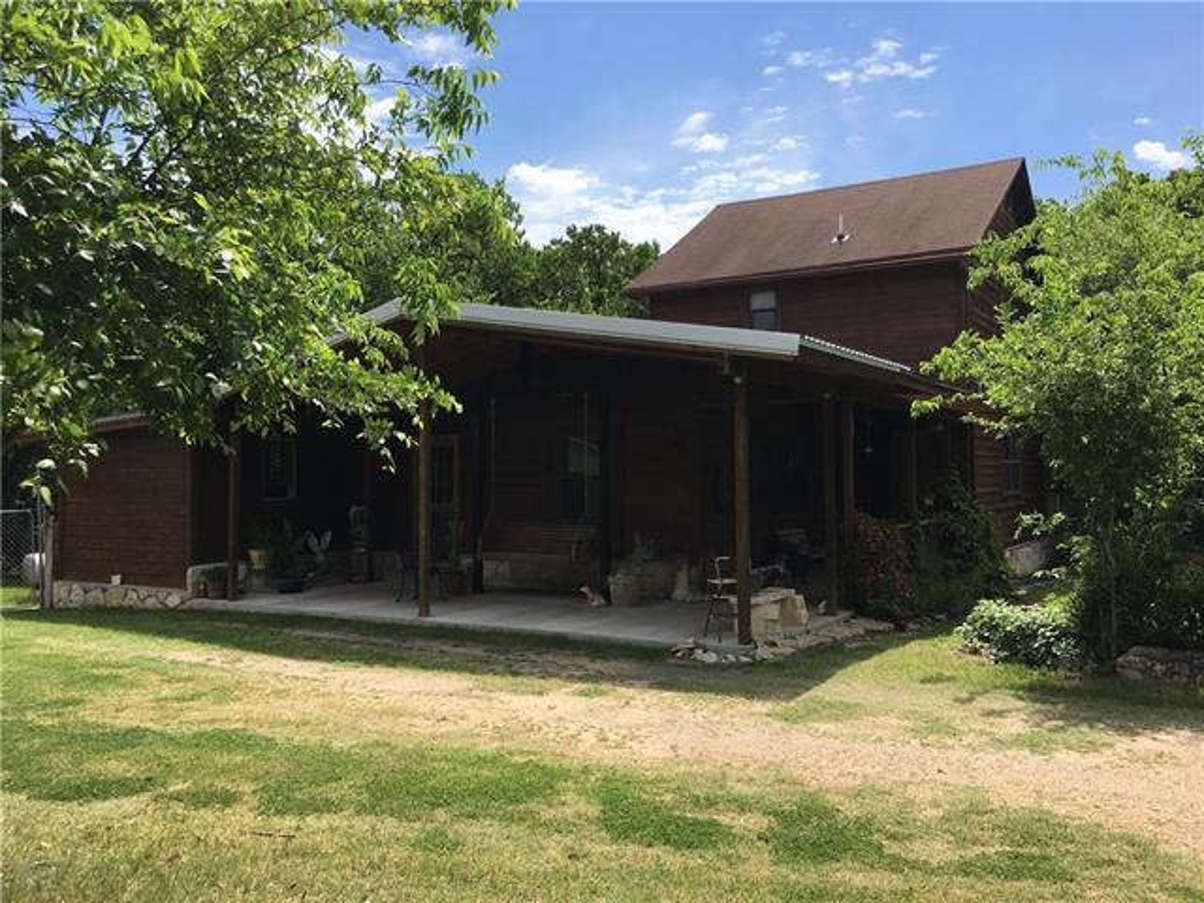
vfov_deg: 48.2
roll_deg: -0.6
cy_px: 452
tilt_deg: +3.5
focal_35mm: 29
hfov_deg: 61.7
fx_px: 1009
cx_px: 602
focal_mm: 4.15
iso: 25
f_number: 2.2
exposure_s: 1/1789
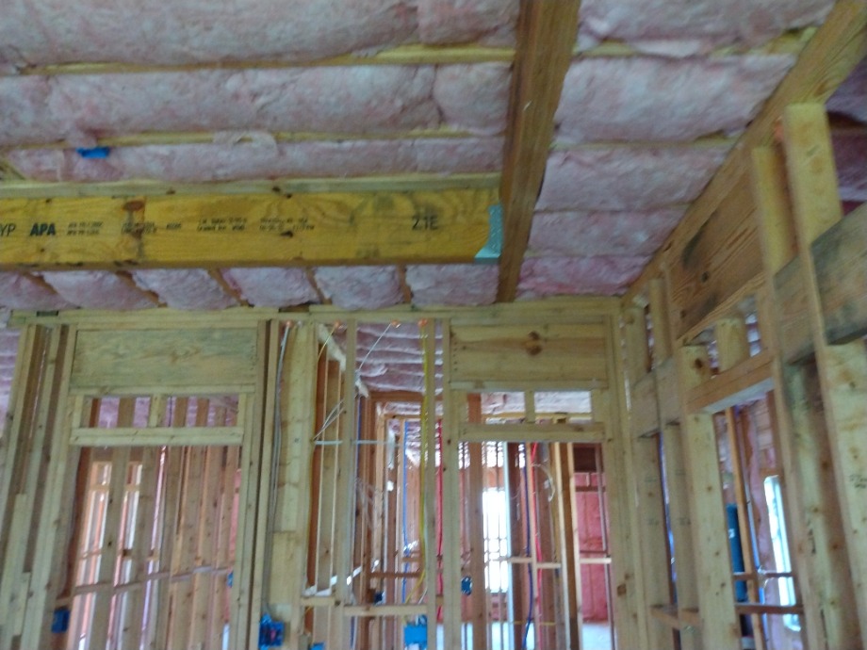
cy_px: 325
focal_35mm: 20
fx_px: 501
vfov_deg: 66.0
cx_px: 434
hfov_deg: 81.7
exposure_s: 1/30
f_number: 2
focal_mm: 3.54
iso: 803
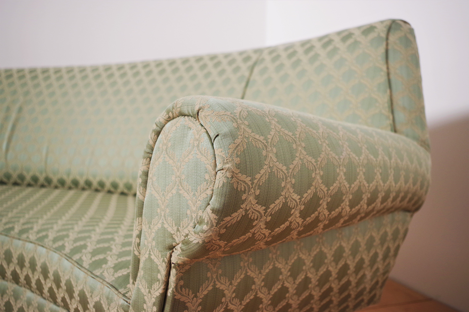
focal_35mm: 36
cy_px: 156
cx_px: 234
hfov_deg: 53.1
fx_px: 469
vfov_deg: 36.9
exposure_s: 1/60
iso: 400
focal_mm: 24.38
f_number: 4
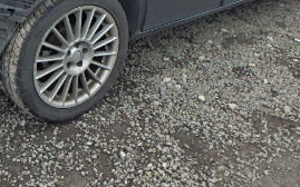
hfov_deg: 37.0
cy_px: -35
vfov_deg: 22.6
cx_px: 66
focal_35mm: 53
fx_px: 433
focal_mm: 3.7
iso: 125
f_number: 3.5
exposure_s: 1/640
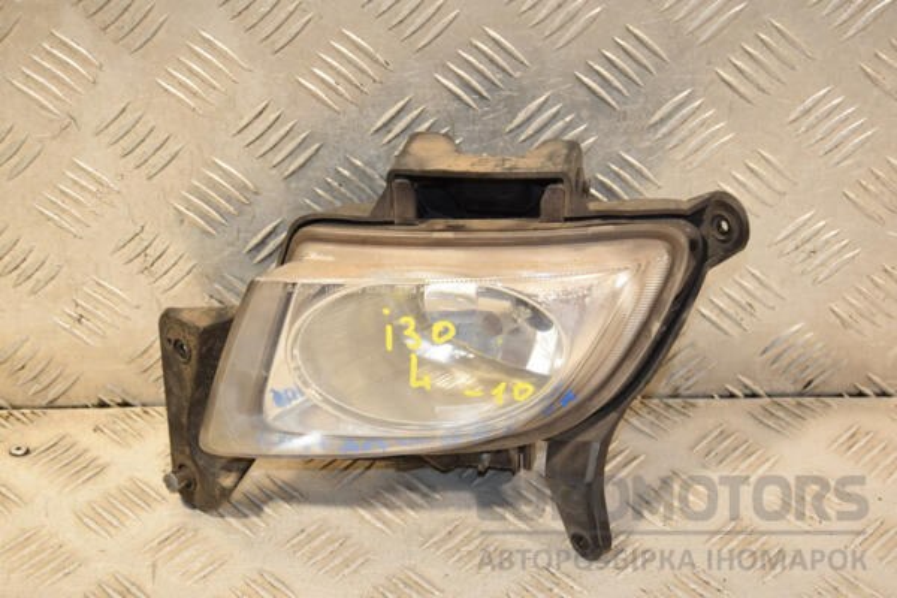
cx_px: 448
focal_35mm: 78
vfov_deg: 17.5
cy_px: 299
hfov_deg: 26.0
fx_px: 1943
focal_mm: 52
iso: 800
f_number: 5.6
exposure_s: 1/200
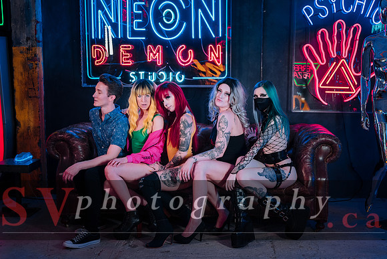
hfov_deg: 38.5
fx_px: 554
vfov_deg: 26.2
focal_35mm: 52
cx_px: 194
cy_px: 136
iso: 400
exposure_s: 1/80
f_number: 3.5
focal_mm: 48
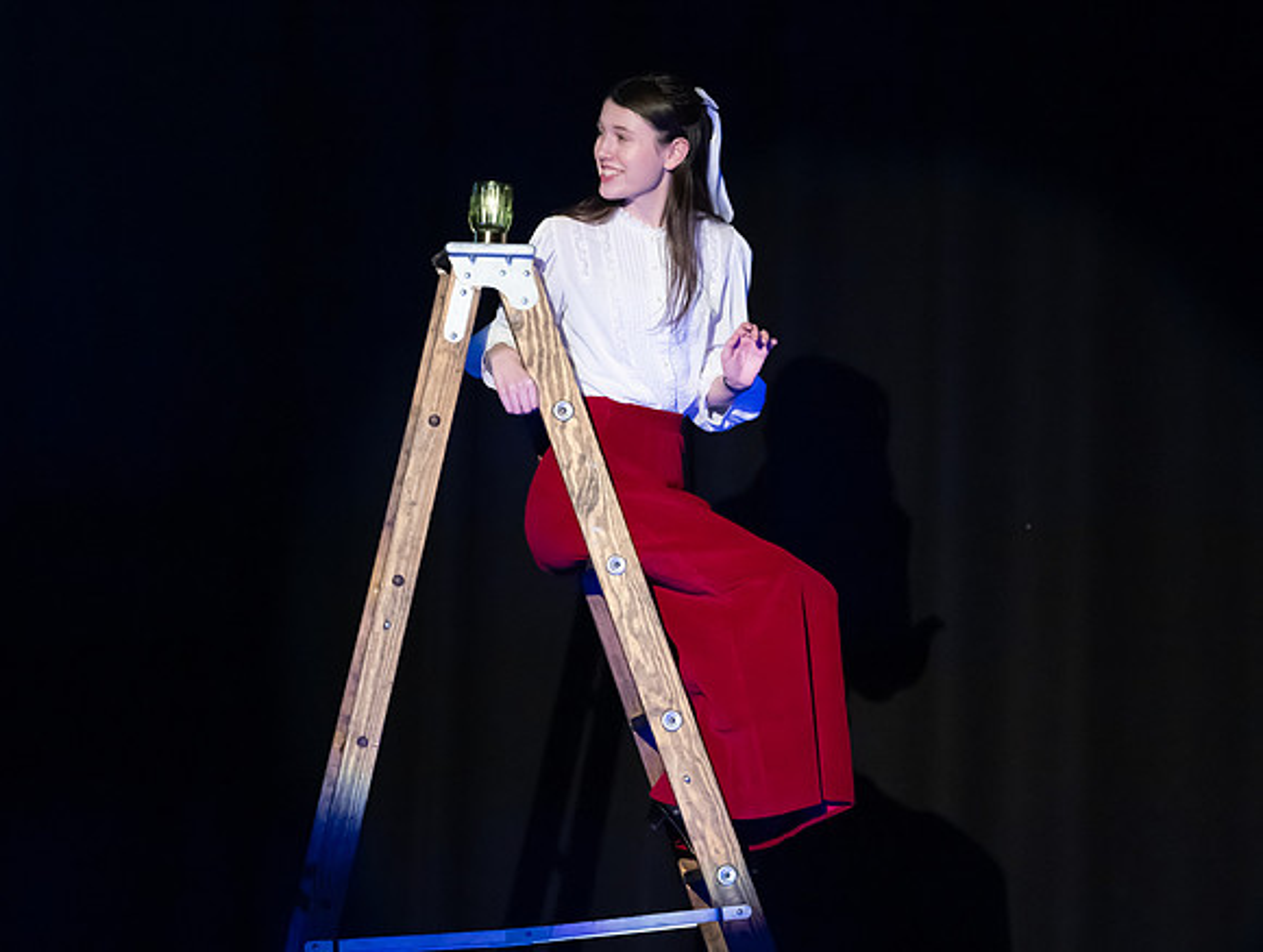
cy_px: 442
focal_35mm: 408
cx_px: 671
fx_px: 14914
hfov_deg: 4.8
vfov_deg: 3.7
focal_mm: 300
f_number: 2.8
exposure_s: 1/400
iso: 6400
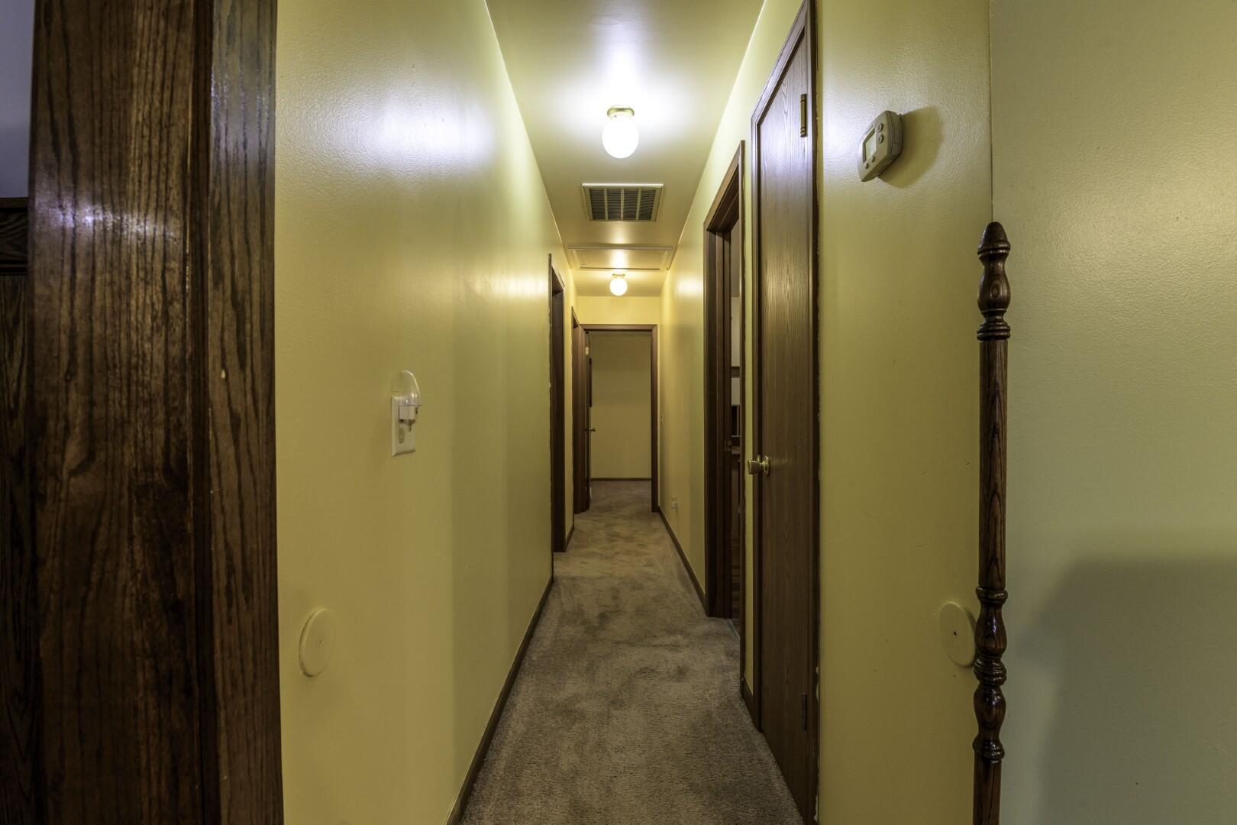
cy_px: 412
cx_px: 618
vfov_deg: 77.3
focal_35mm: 15
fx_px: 515
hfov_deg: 100.4
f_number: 8
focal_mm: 15
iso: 64
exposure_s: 1/5
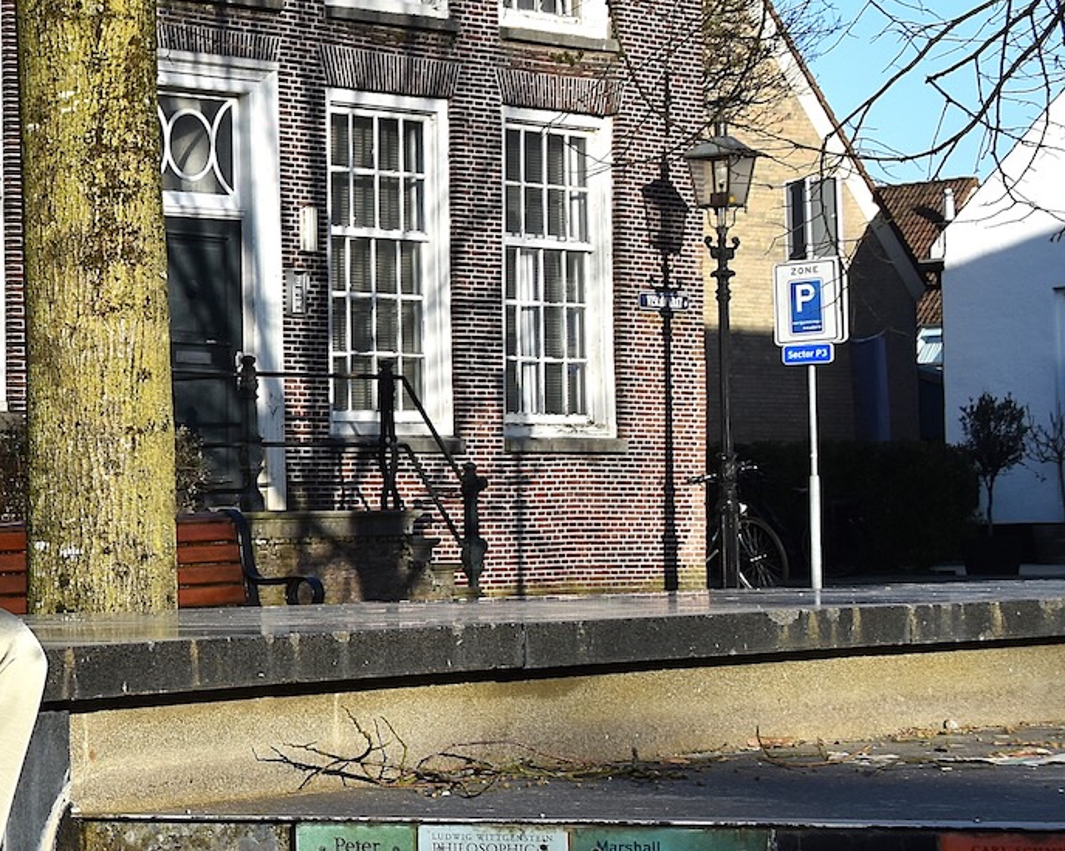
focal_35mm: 110
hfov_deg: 16.5
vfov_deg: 14.0
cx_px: -330
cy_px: 416
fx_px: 3466
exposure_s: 1/320
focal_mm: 28
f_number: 9
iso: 200
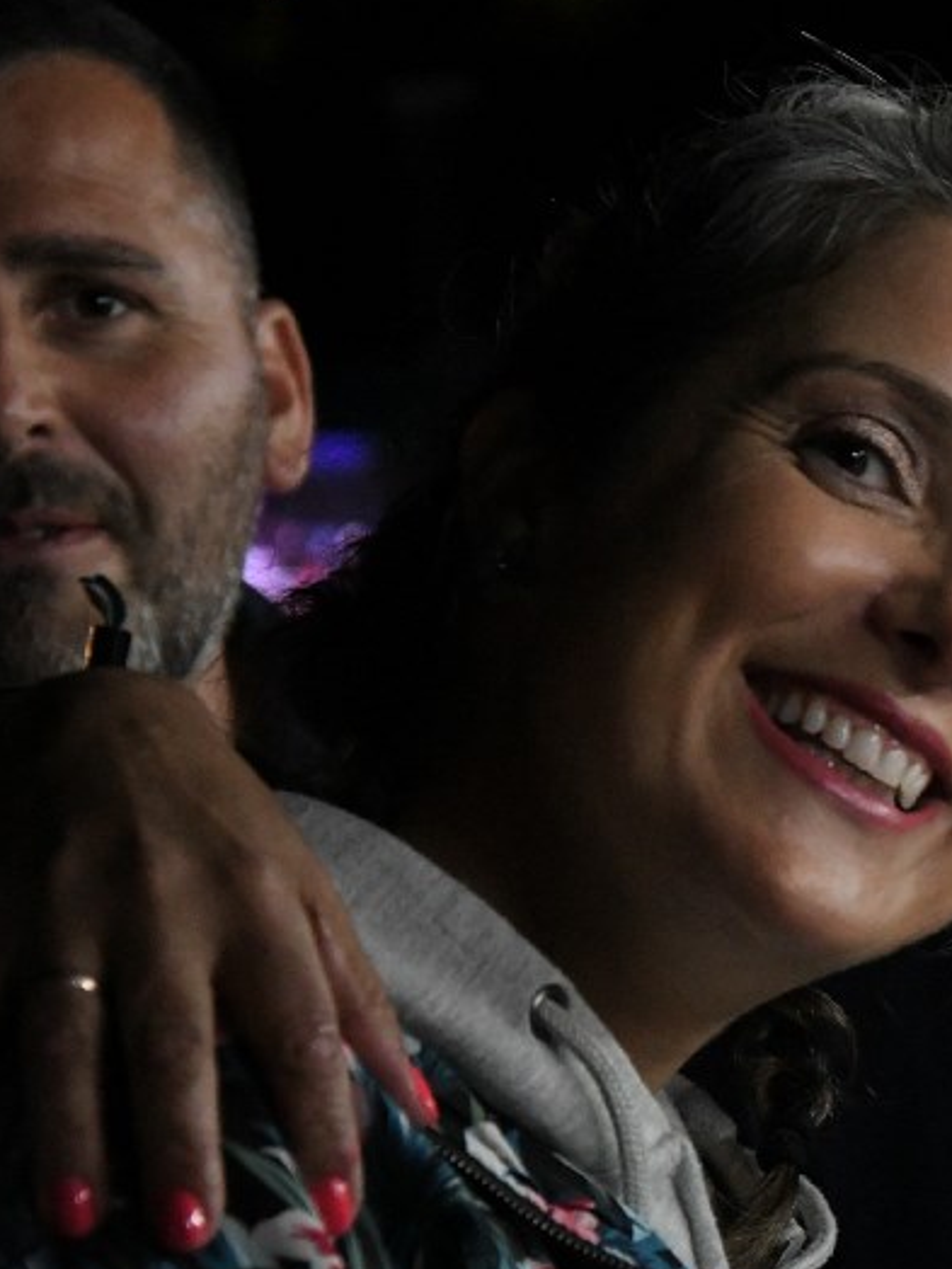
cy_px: 731
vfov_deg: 10.6
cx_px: 1194
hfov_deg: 7.9
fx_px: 6820
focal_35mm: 186
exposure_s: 1/160
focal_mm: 66
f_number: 5.6
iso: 6400
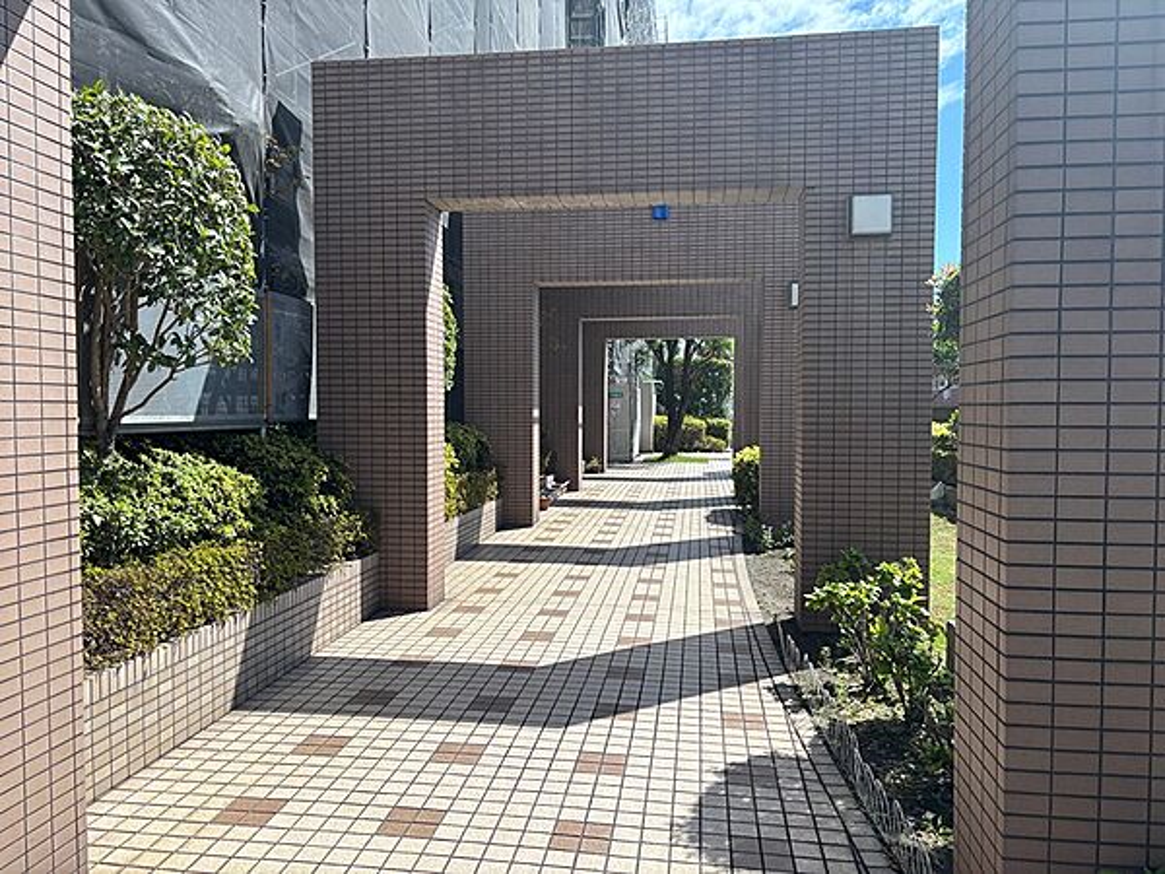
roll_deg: +0.8
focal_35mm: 26
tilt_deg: -1.7
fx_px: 875
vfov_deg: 53.1
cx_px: 582
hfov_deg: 67.3
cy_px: 437
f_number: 1.6
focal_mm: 5.96
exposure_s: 1/2288
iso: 50
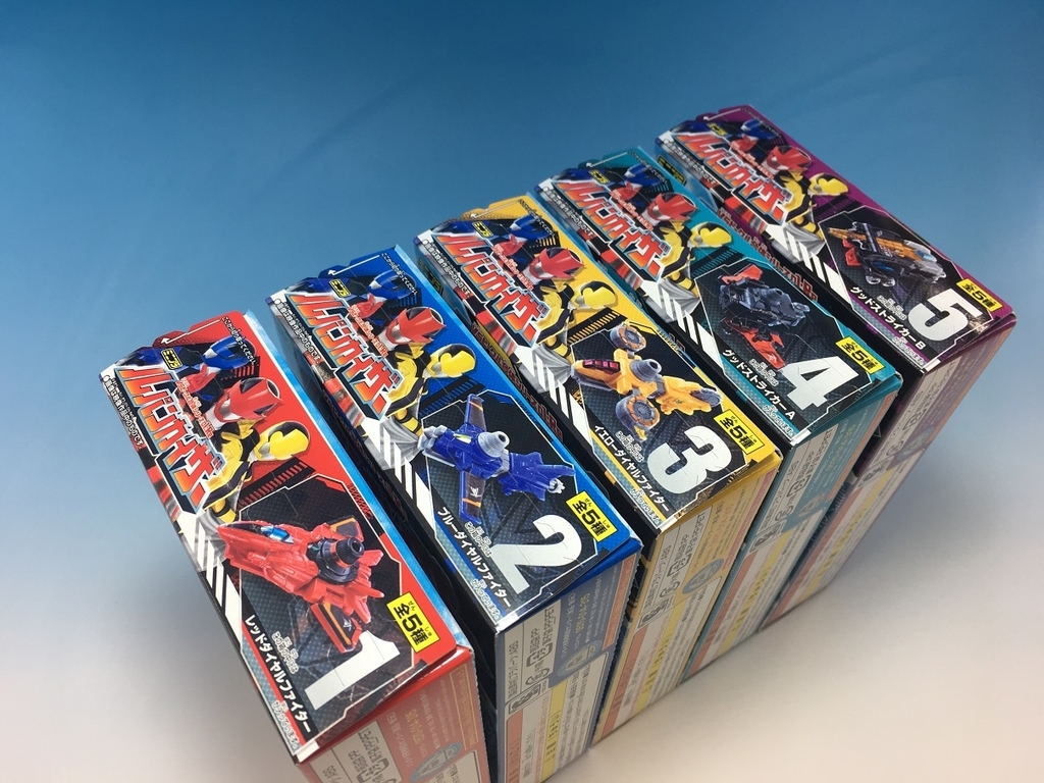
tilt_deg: -52.7
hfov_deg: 61.7
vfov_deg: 48.2
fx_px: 875
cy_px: 392
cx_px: 522
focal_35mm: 29
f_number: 2.2
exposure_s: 1/50
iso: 32
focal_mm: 4.15
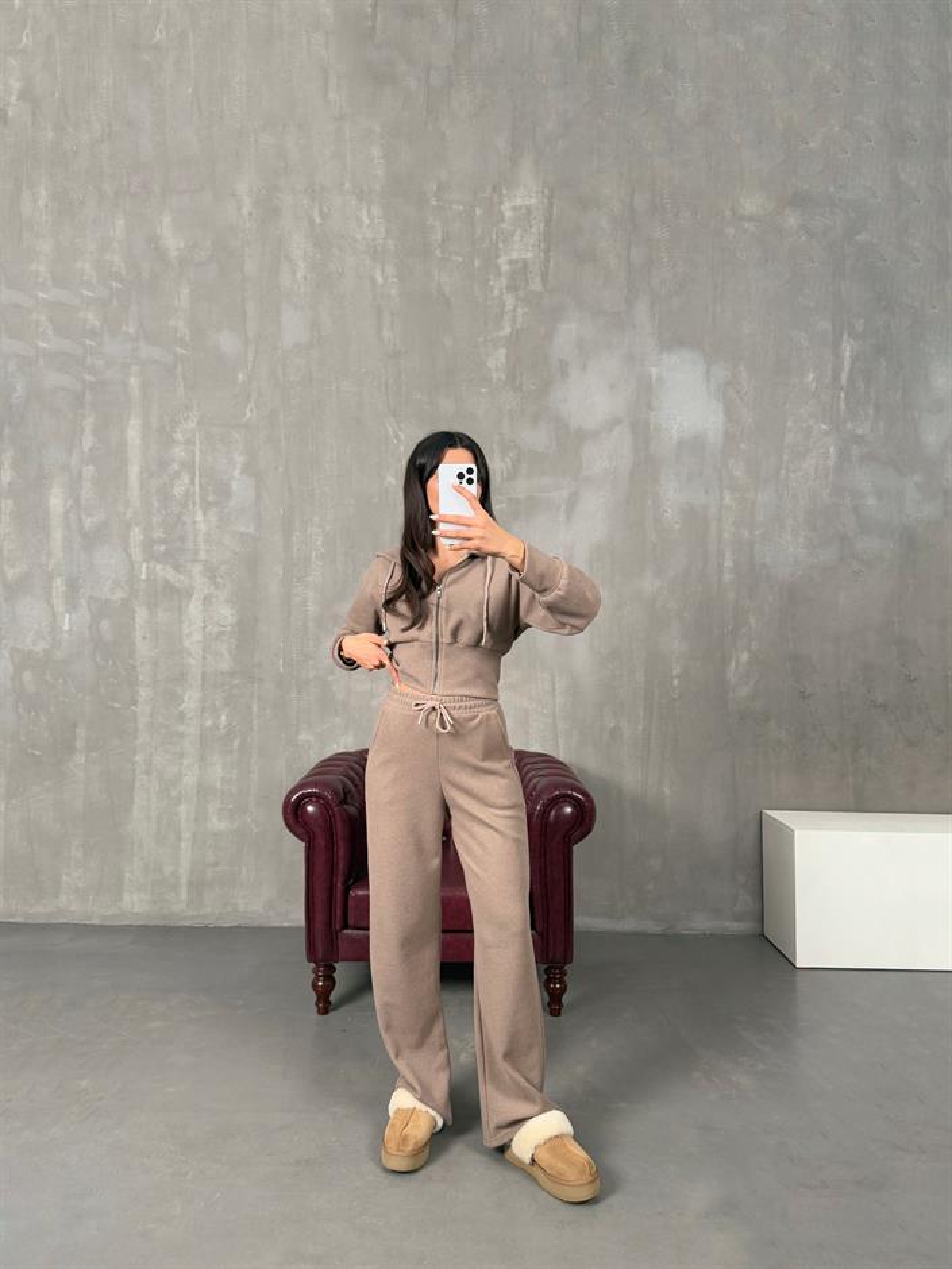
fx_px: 880
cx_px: 476
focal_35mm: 24
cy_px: 634
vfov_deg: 71.6
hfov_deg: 56.8
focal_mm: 6.76
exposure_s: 1/121
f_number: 1.78
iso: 160
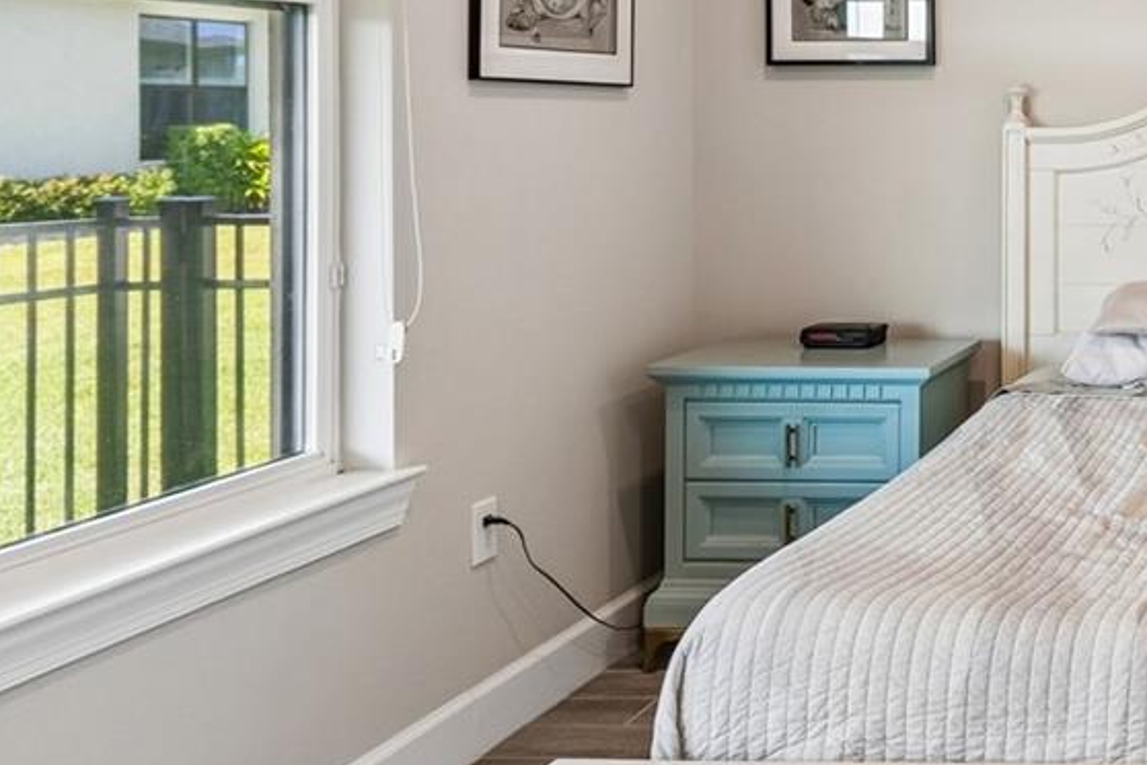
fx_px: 1370
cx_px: 1396
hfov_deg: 35.2
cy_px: 206
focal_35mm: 43
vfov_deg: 30.7
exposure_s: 1/20
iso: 100
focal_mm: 10
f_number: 7.1
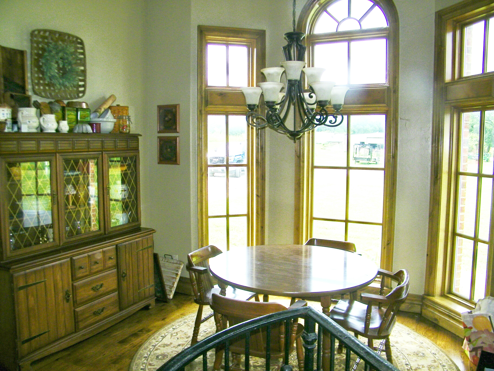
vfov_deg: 49.7
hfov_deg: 63.4
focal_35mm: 28
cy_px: 186
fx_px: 400
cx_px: 247
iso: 80
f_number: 7
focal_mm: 5
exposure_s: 1/40
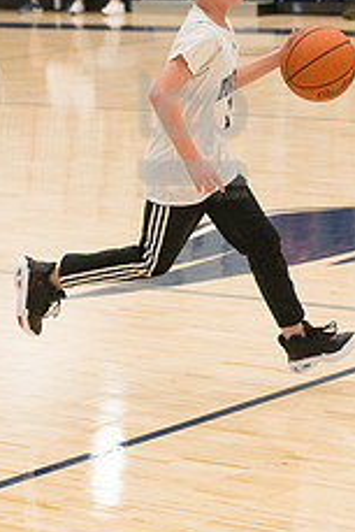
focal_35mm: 177
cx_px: 193
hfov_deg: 7.8
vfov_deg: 11.6
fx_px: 2614
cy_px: 137
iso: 8000
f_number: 4.5
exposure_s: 1/1600
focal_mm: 90
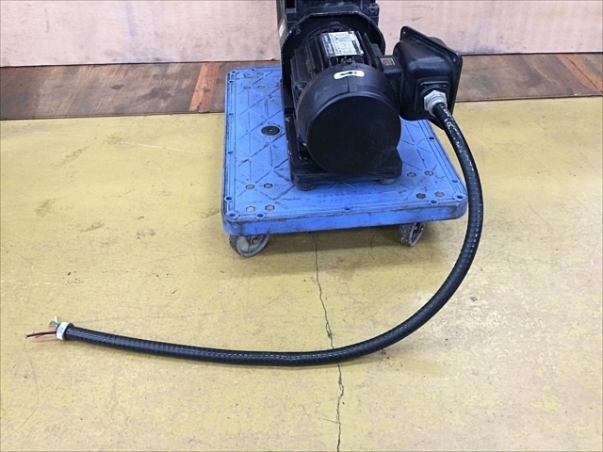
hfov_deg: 61.7
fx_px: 505
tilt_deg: -42.3
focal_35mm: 29
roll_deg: +1.8
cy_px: 226
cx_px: 302
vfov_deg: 48.2
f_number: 2.2
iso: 160
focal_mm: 4.15
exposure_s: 1/30
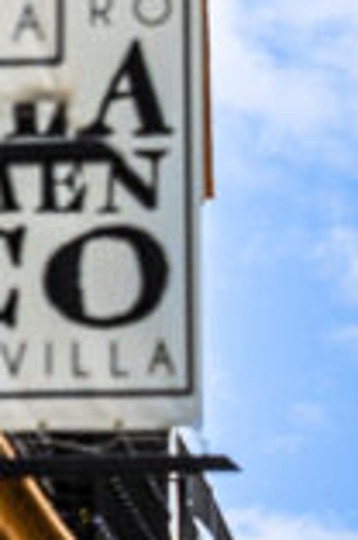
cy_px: 371
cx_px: 90
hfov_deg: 1.7
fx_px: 11851
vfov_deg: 2.6
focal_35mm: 791
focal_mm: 155
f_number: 5.6
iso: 1600
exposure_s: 1/8000
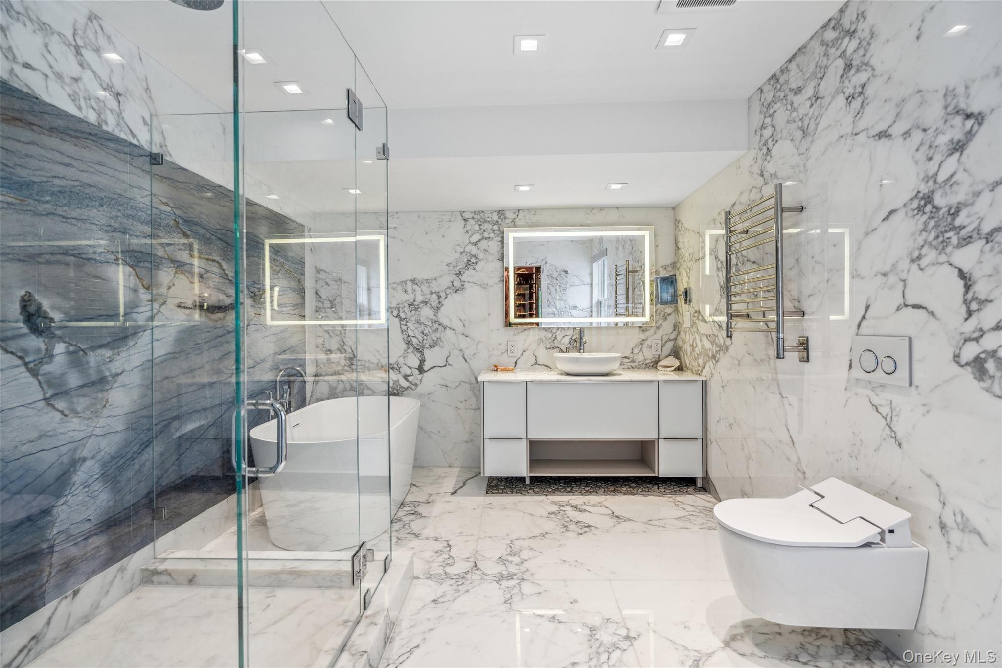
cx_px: 501
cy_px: 334
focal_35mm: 16
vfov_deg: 73.7
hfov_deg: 96.7
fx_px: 445
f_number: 5.6
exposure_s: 1/80
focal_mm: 16
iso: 320
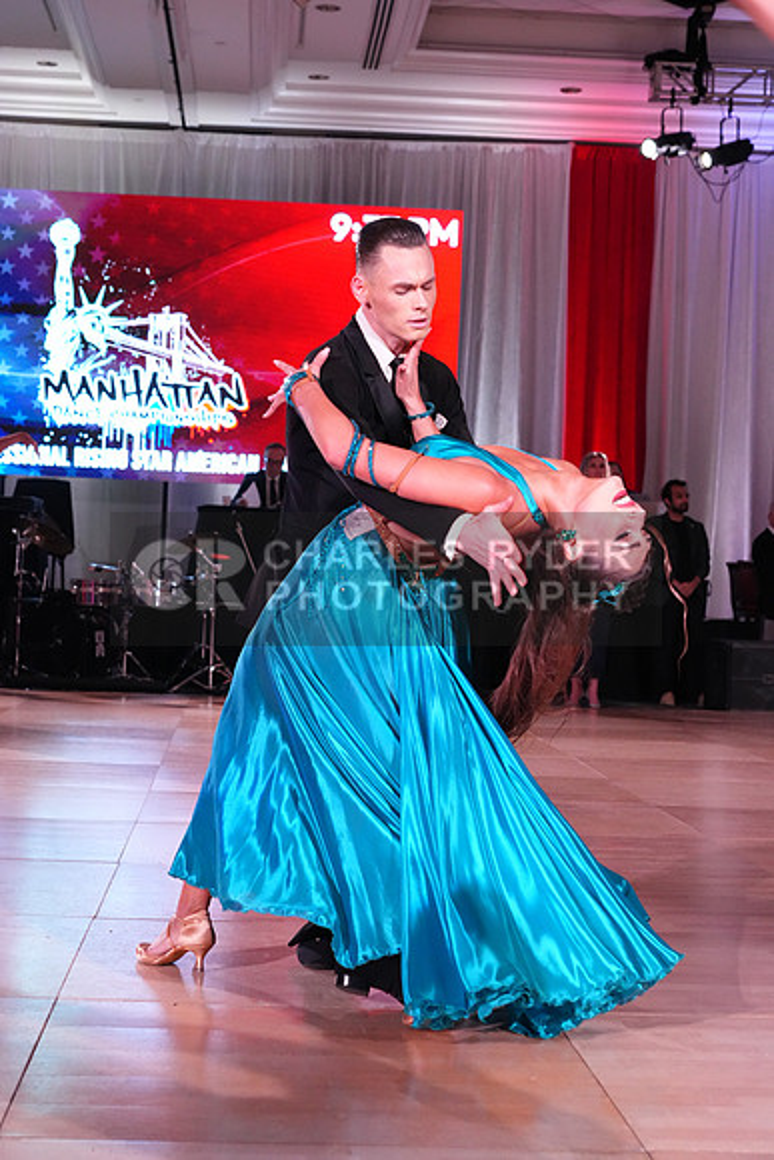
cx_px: 387
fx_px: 1934
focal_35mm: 60
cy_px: 580
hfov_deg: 22.6
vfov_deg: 33.4
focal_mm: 60
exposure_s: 1/400
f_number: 5.6
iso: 6400
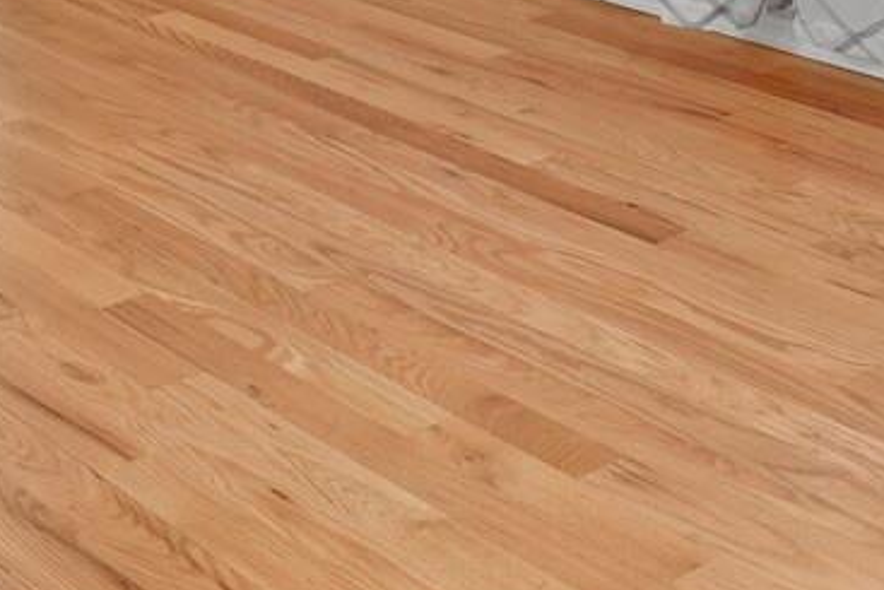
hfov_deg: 25.0
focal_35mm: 74
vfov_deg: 14.9
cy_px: -604
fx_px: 1818
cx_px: -134
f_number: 8
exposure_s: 1.3
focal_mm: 17
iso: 250
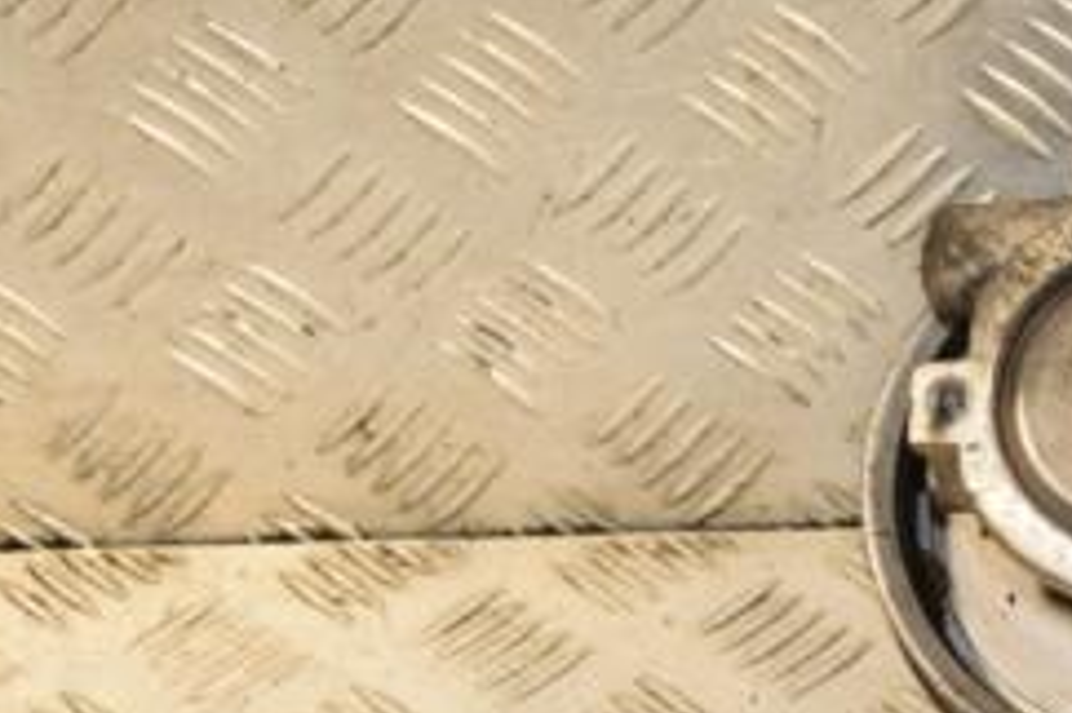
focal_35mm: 149
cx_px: 1218
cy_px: 443
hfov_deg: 13.5
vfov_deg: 9.2
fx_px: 4434
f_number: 6.3
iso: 800
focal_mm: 40
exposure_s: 1/200
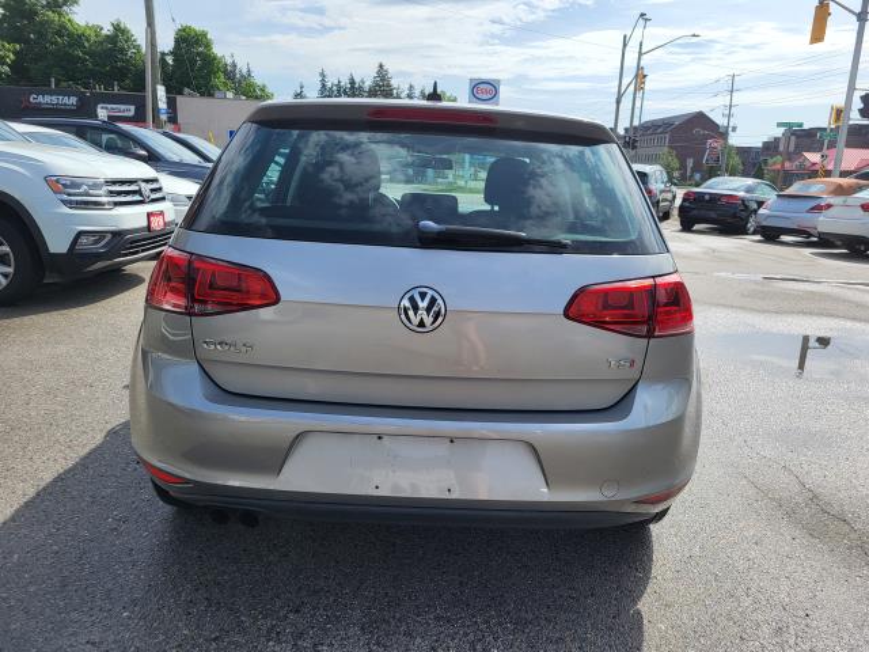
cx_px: 434
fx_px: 653
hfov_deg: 67.3
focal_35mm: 26
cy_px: 326
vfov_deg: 53.1
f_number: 1.8
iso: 40
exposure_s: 1/3134
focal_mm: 5.4
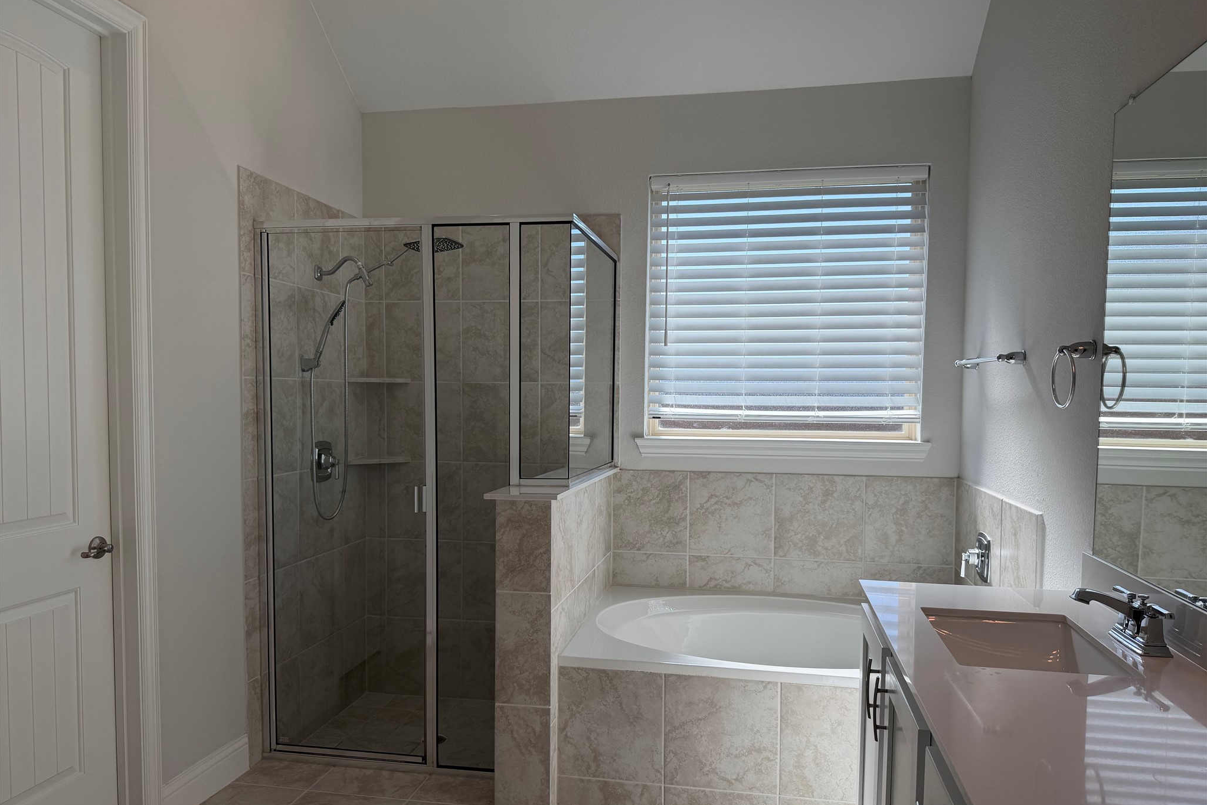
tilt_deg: -3.8
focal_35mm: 25
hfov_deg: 71.5
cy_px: 435
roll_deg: -0.5
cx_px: 603
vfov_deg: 51.2
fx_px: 838
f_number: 1.78
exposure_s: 1/943
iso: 80
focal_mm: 6.76
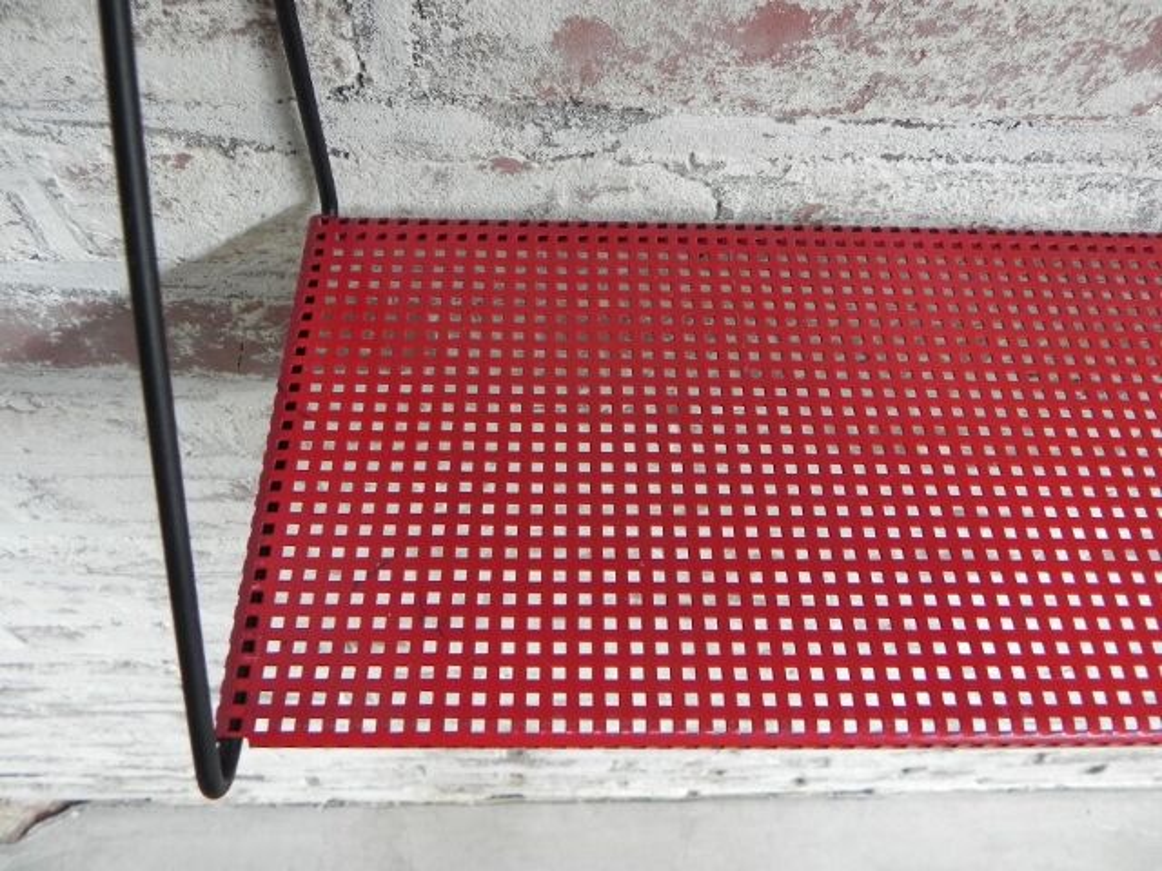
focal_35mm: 29
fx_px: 973
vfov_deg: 48.2
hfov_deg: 61.7
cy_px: 436
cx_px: 581
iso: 214
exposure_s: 1/30
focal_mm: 5.2
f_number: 2.8
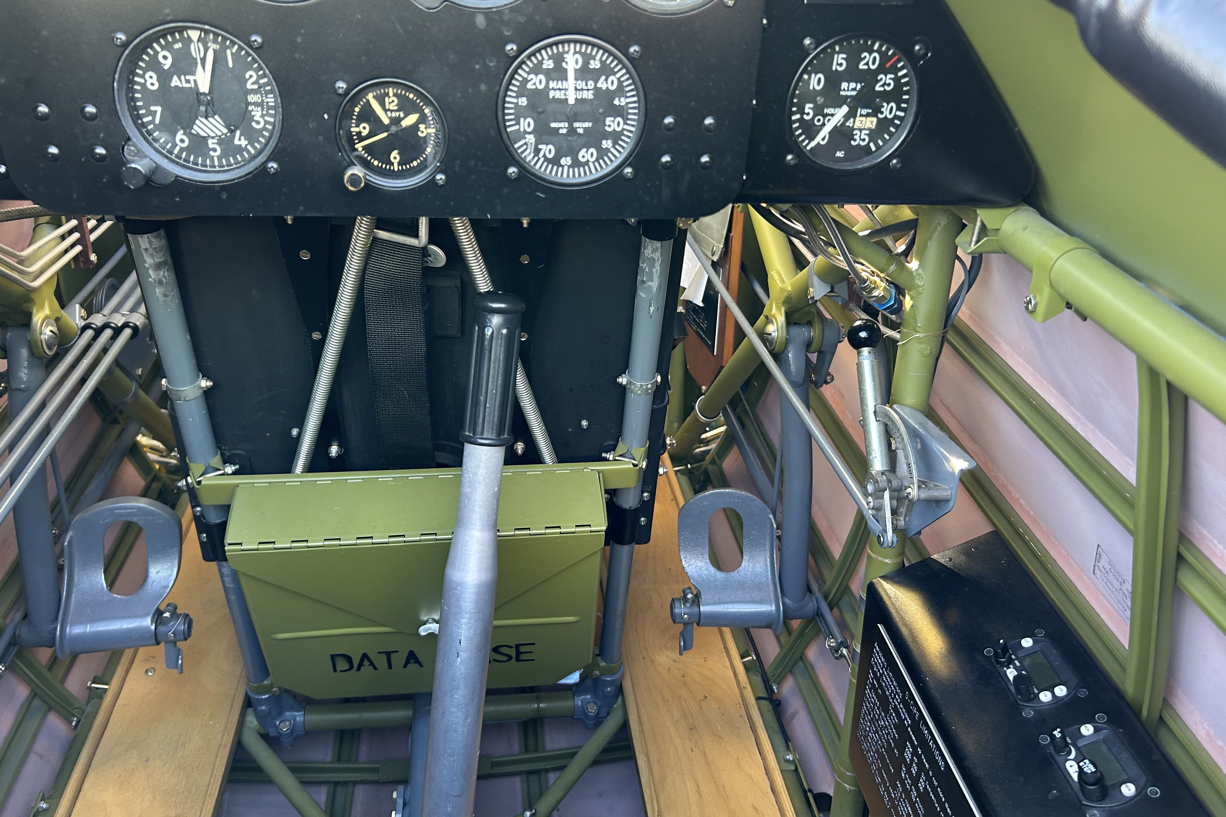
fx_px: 953
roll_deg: -1.8
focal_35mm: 28
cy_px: 380
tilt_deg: -19.6
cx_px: 607
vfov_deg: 46.4
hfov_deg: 65.5
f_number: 1.5
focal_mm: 5.7
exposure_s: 1/121
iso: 125
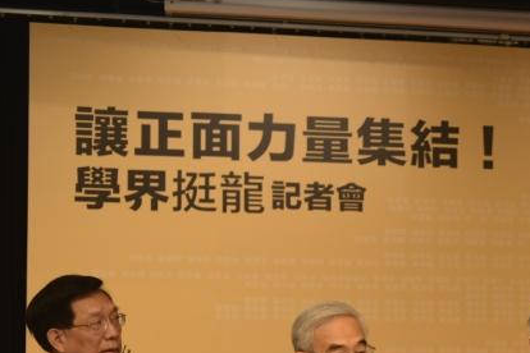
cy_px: 398
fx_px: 1384
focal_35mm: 94
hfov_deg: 20.5
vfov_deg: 14.2
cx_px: 611
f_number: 3.5
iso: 400
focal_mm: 38
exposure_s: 1/160
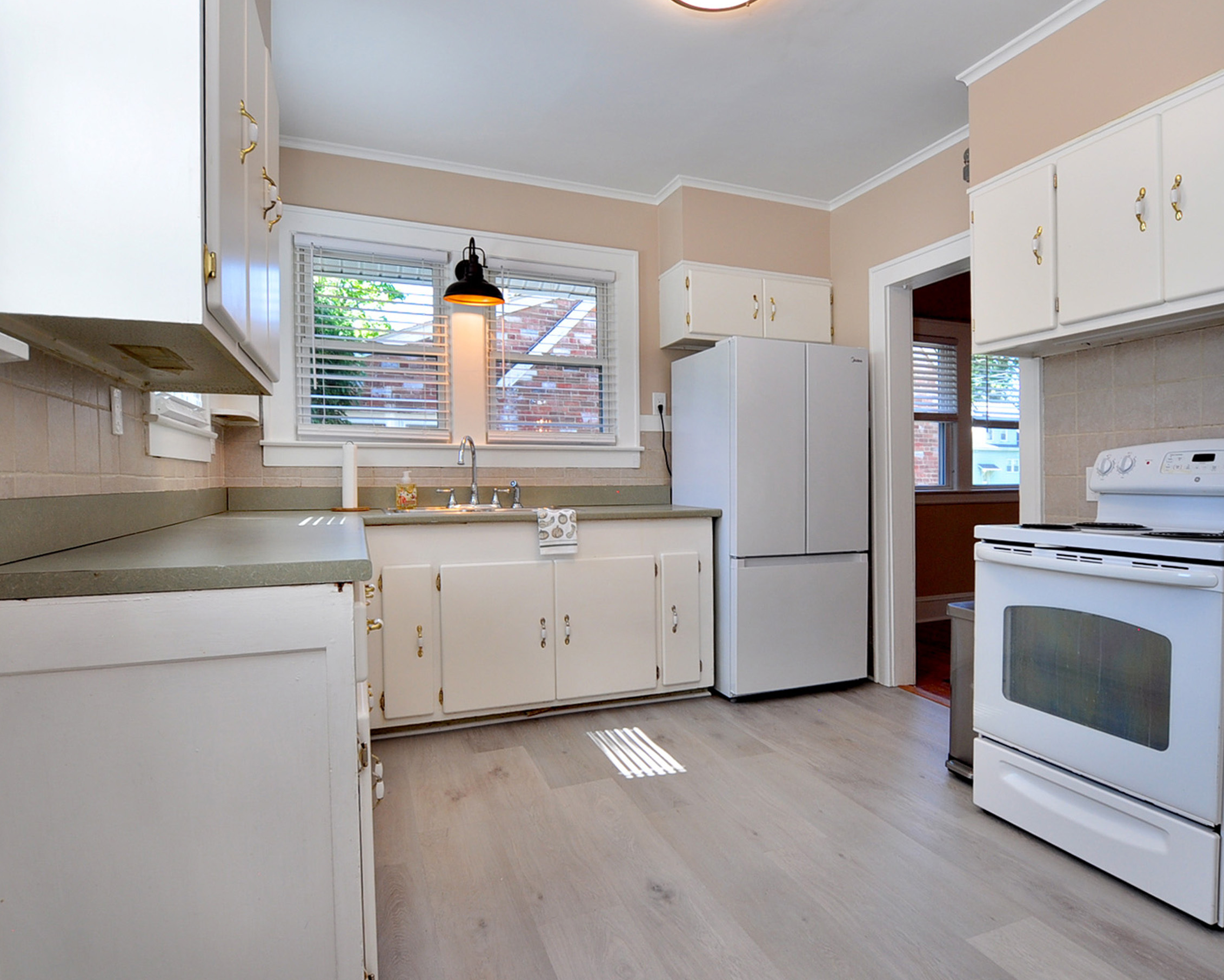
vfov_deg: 73.7
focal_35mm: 18
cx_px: 750
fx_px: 652
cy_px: 519
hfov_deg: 85.0
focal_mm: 10
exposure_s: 1/30
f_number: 5.6
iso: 200
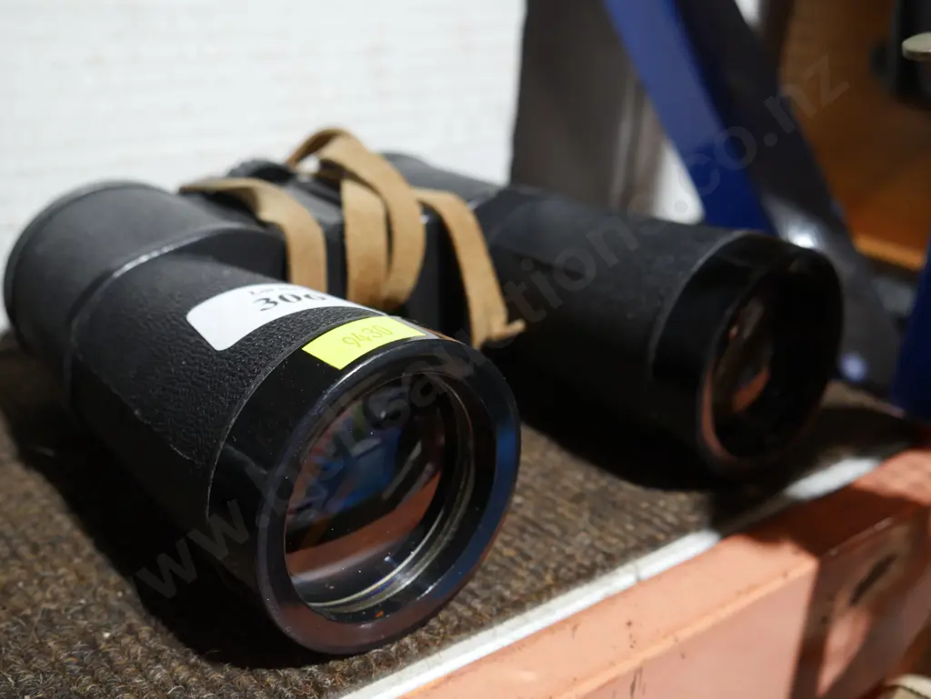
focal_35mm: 42
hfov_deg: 44.8
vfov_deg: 34.4
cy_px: 350
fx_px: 1130
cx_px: 466
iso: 800
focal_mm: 21
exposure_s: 1/60
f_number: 4.6
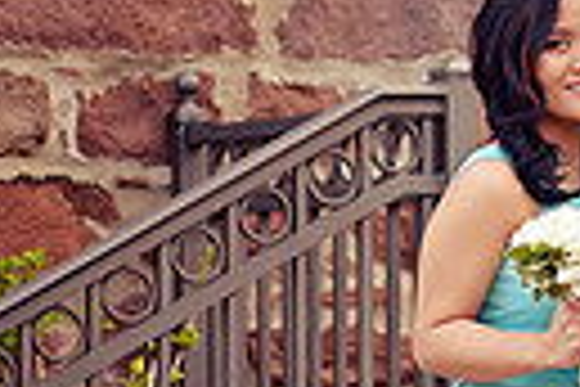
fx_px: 6138
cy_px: 468
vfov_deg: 3.6
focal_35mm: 381
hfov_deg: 5.3
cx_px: 1277
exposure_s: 1/400
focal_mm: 85
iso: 320
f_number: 2.8
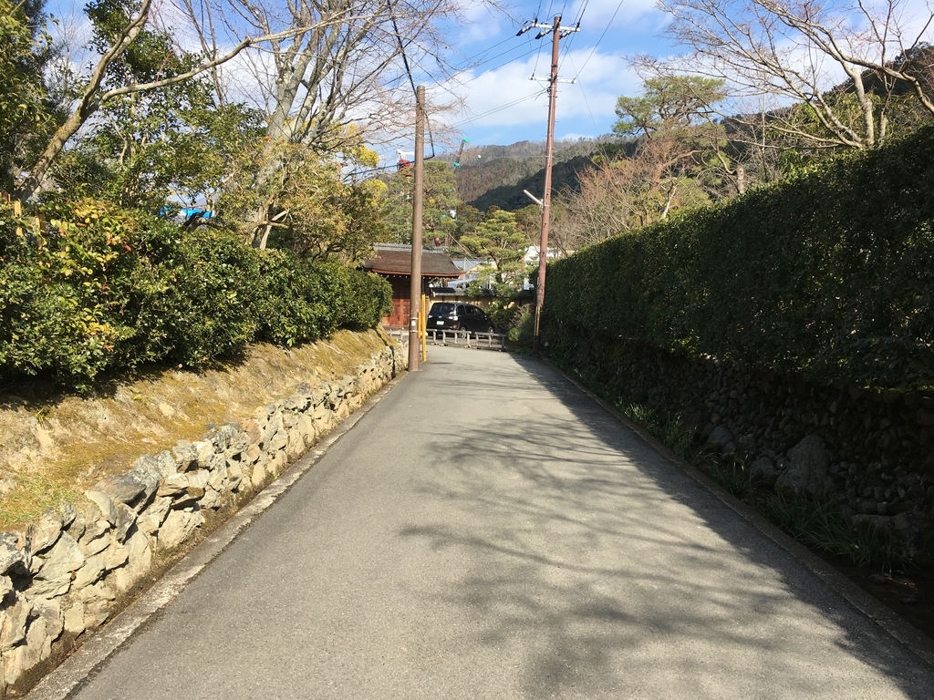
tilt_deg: -2.7
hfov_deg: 61.7
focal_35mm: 29
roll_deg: -0.7
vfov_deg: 48.2
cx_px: 467
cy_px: 350
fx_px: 782
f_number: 2.2
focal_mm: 4.15
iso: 25
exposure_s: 1/855
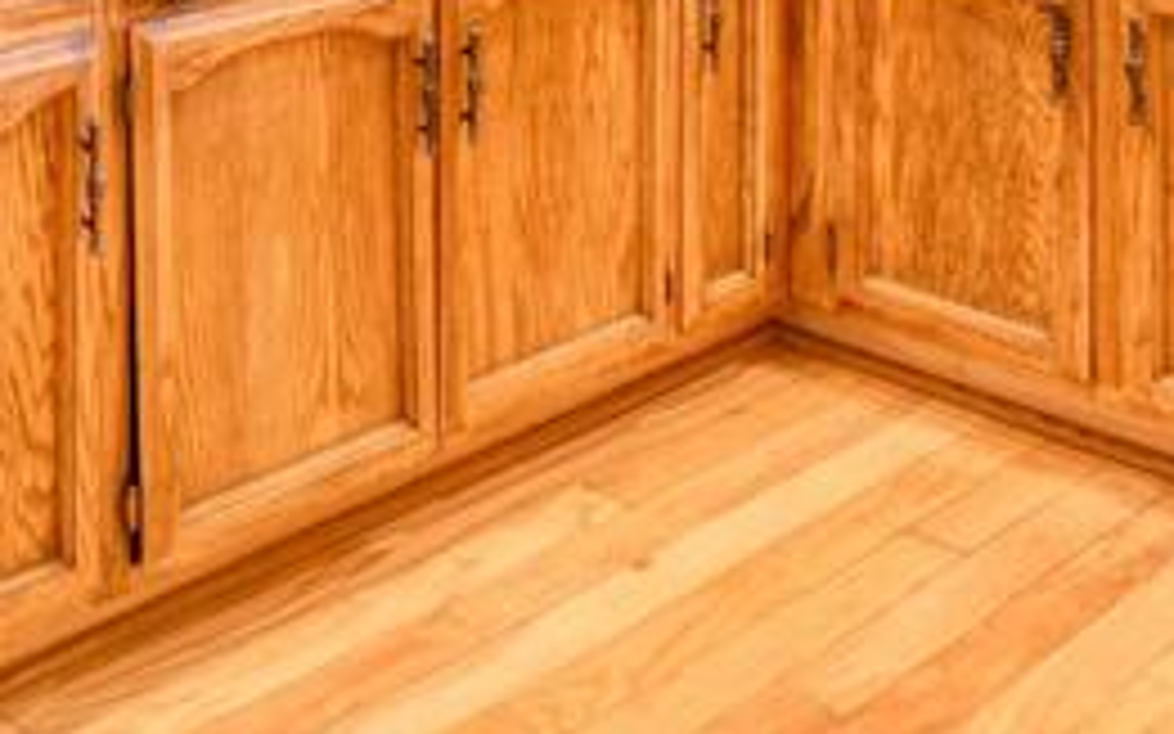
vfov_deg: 18.4
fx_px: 1919
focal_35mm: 60
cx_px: 36
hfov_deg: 31.7
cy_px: -462
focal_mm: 15
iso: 100
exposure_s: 1/8
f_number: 2.8
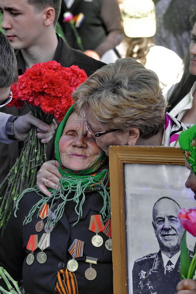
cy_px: 147
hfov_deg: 9.3
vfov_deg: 14.0
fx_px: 1200
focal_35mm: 147
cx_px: 98
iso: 250
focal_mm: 98
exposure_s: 1/250
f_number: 5.3
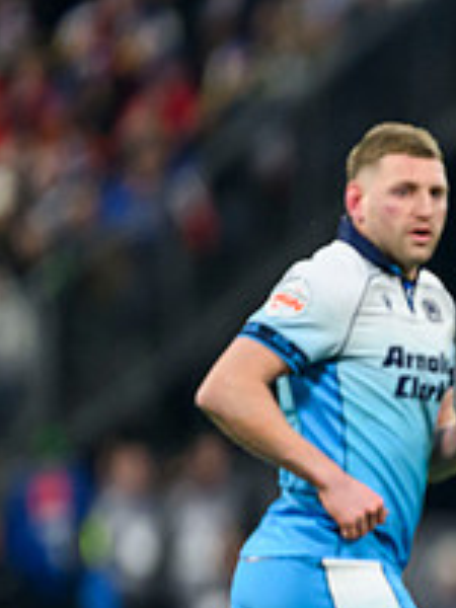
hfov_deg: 1.1
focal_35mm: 1389
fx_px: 24397
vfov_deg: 1.4
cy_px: 576
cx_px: 989
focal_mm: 400
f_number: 2.8
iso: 3200
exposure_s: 1/2500
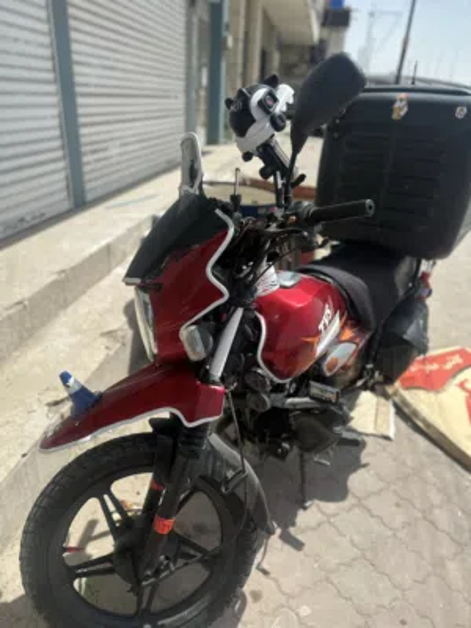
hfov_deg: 56.8
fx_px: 435
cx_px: 236
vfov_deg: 71.6
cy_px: 314
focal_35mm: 24
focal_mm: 6.86
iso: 80
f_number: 1.78
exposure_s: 1/4348
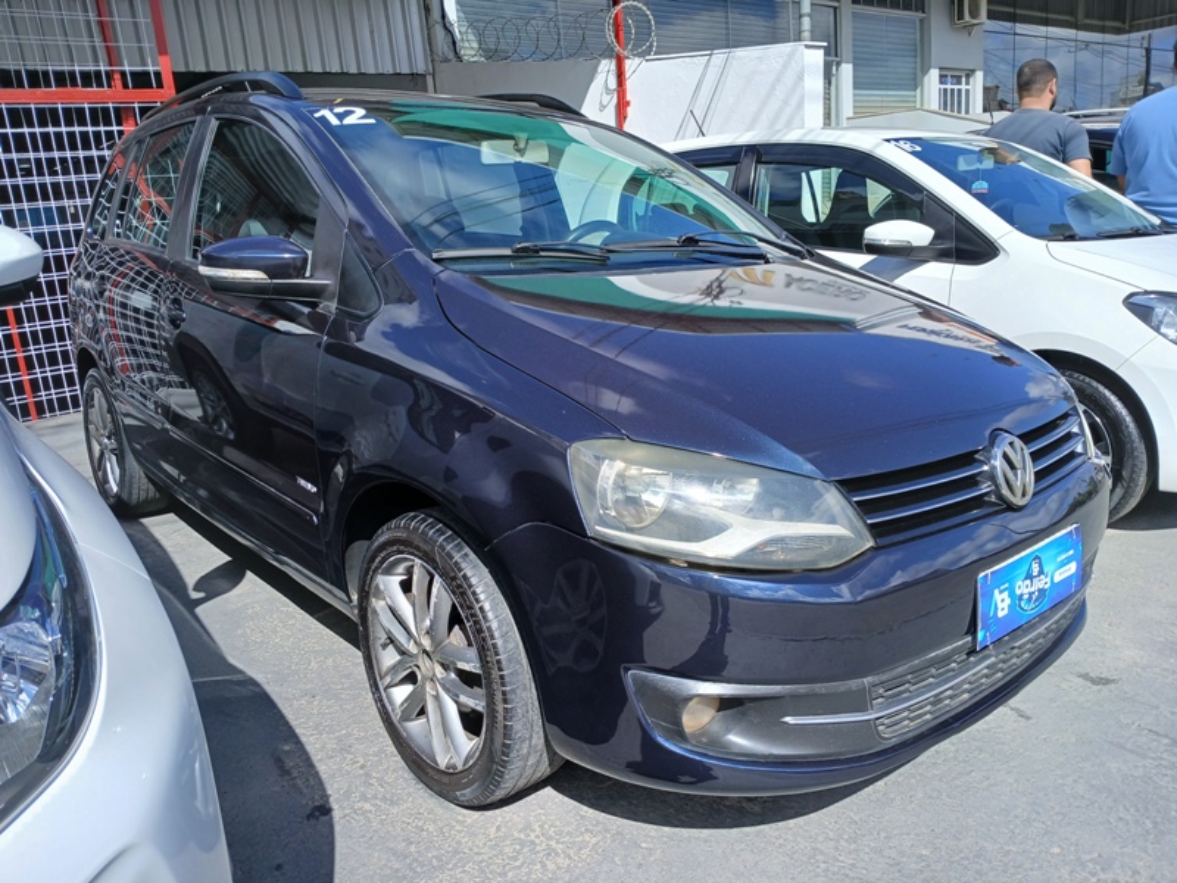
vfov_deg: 53.1
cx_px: 588
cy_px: 442
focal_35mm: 26
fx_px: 884
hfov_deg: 67.3
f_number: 1.8
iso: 20
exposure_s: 1/383
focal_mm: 3.98
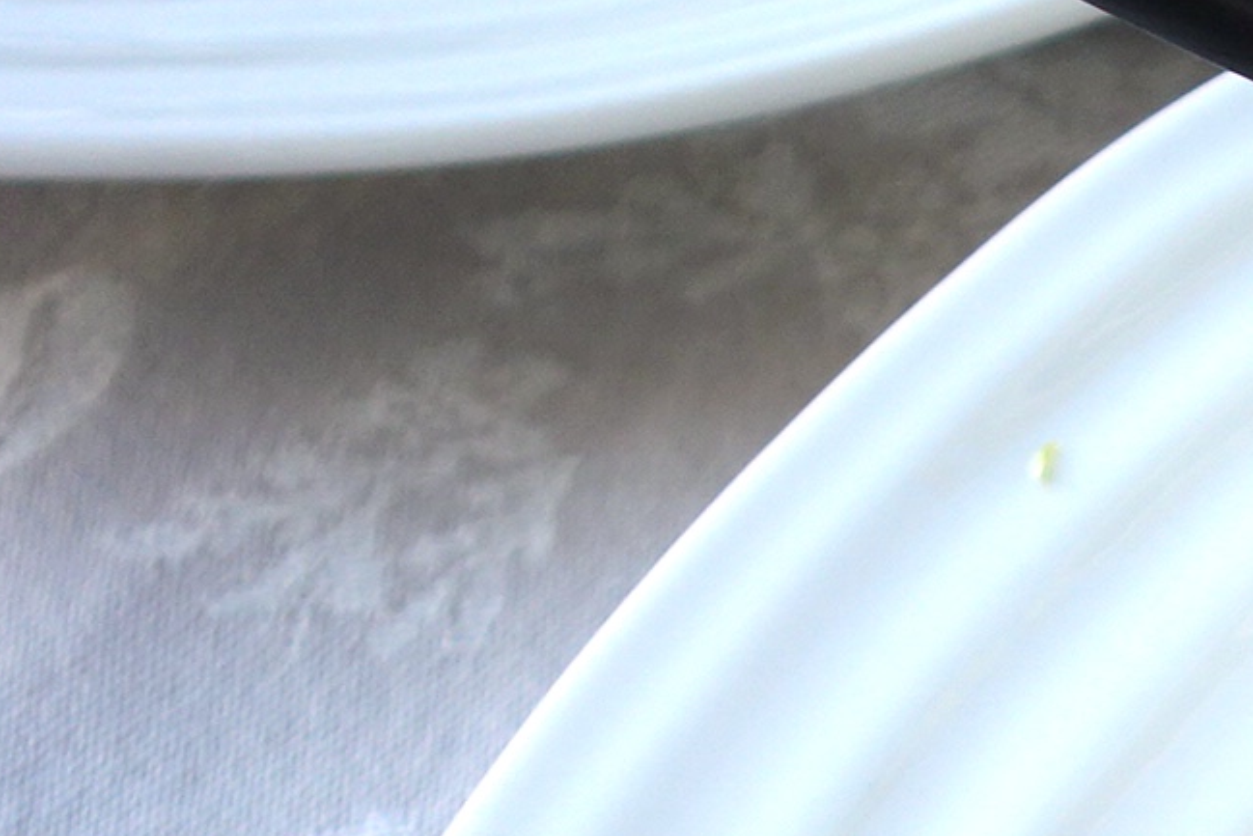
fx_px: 5431
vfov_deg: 8.3
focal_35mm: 156
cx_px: 2369
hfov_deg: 12.0
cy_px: 1697
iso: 125
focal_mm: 13.58
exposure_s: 1/100
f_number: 3.5
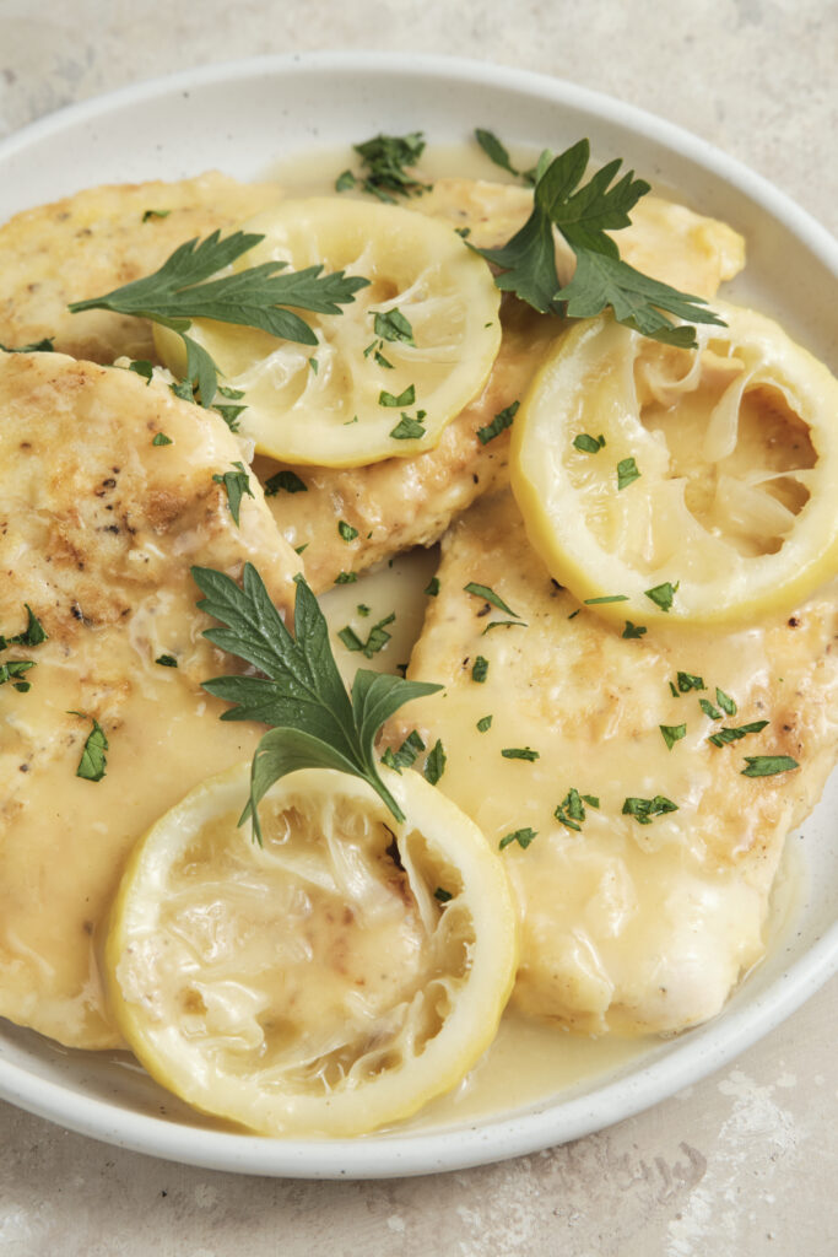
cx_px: 419
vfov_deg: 19.5
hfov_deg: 13.0
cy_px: 628
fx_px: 3665
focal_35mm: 105
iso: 200
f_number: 9
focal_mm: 70
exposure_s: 1/80
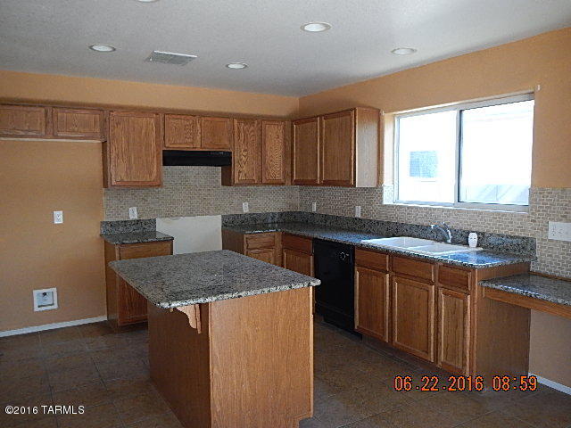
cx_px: 286
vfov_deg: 49.7
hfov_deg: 63.4
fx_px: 462
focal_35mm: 28
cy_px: 214
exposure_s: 1/30
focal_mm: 5
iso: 320
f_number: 3.9
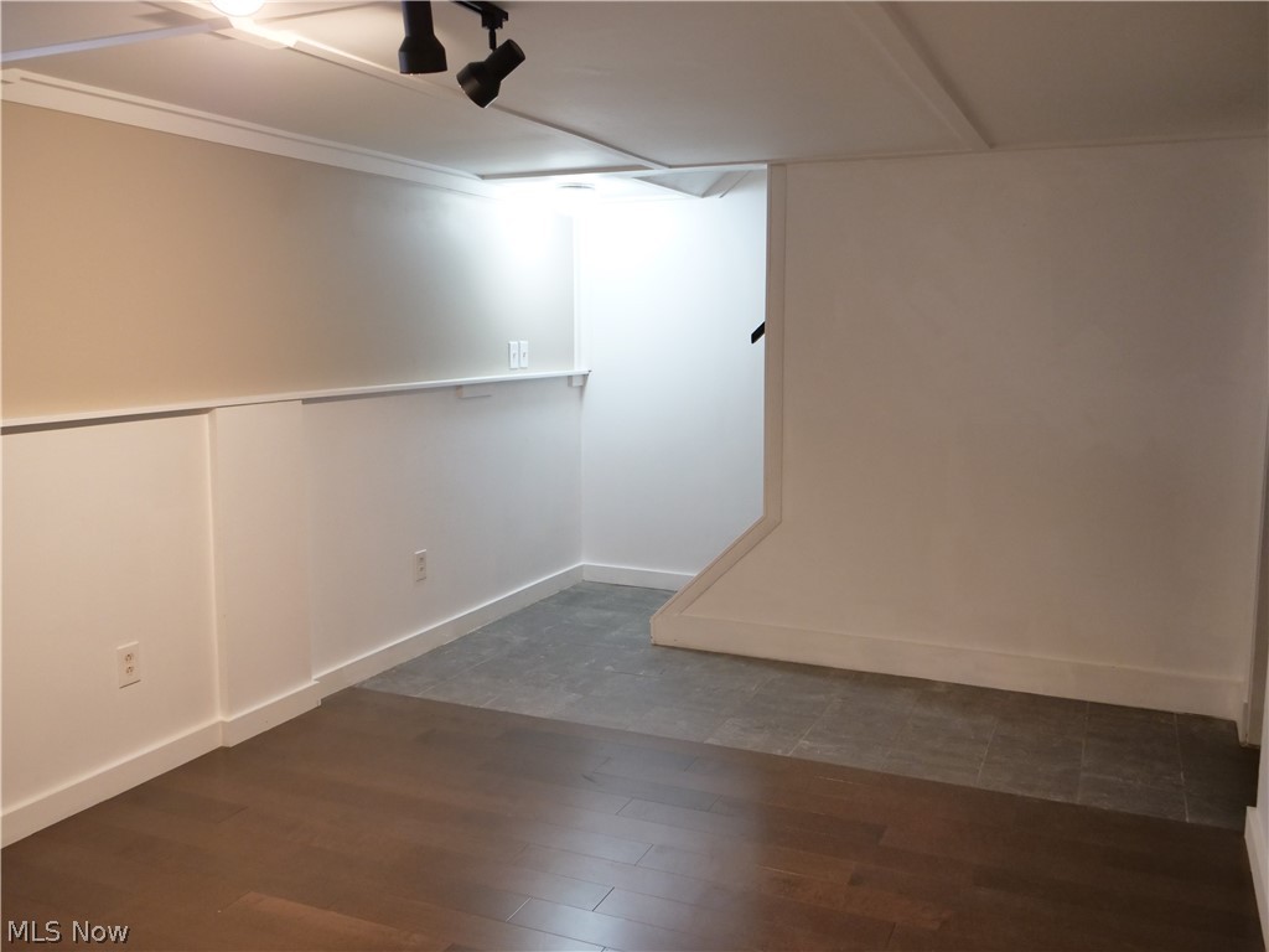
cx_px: 634
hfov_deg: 60.0
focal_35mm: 30
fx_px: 1100
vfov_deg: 46.8
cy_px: 476
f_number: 3
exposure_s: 1/60
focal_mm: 15
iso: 1600
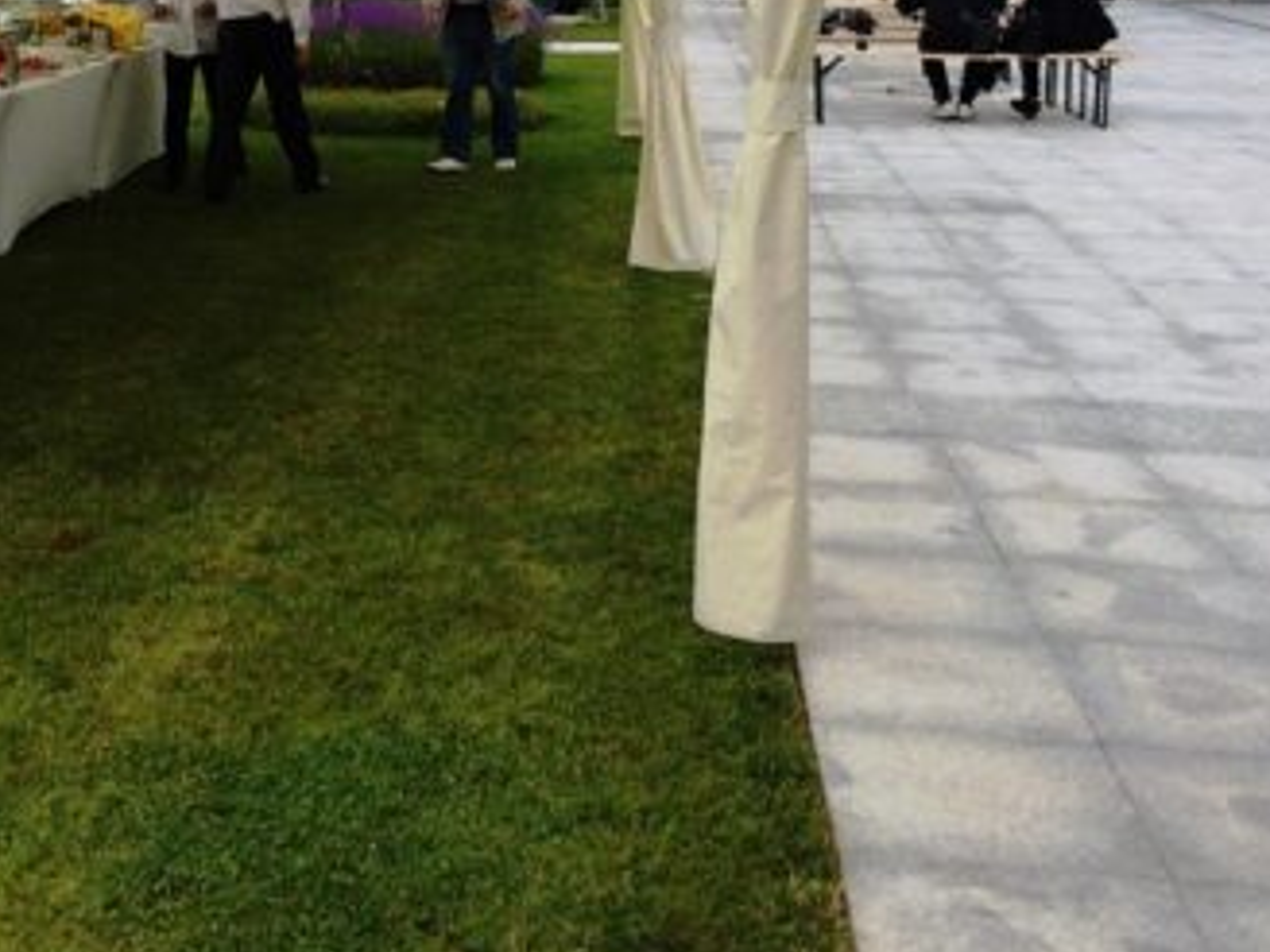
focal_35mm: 53
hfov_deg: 34.8
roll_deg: +1.3
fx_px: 1944
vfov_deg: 26.6
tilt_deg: -5.2
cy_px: 104
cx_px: 221
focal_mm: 4.15
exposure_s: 1/838
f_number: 2.2
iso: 32
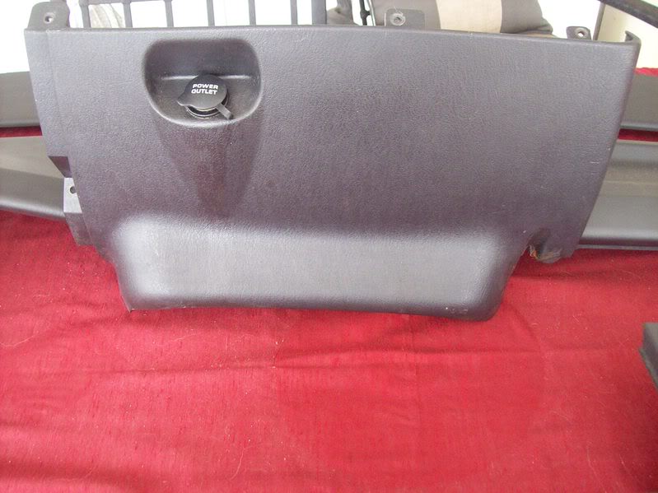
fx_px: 684
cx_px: 329
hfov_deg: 51.4
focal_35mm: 36
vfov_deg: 39.6
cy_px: 246
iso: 160
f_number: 2.7
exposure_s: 1/25.3
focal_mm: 6
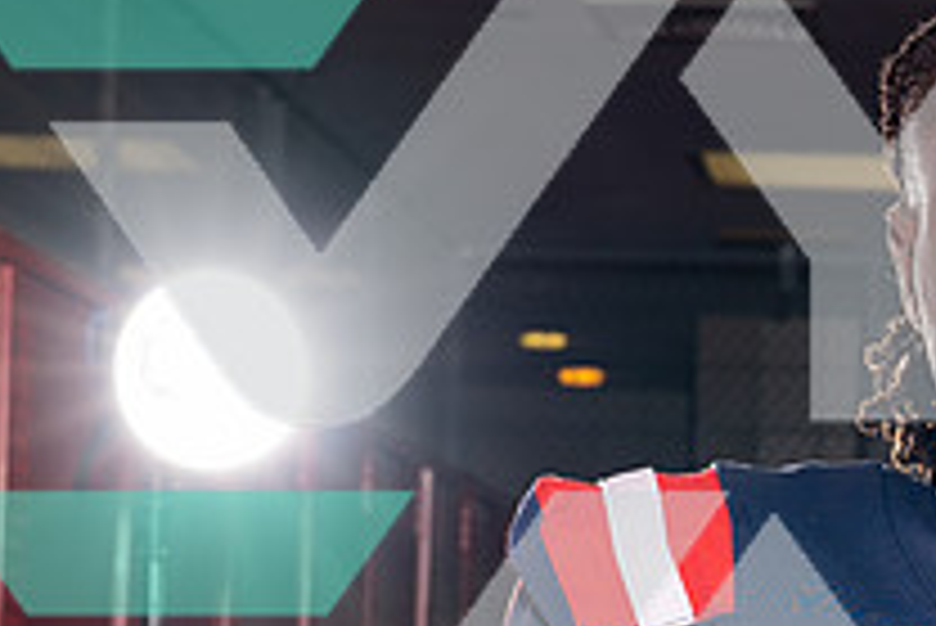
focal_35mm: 170
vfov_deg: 8.0
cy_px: 732
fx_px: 4423
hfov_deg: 11.9
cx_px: 1089
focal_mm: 61
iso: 160
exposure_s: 1/250
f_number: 9
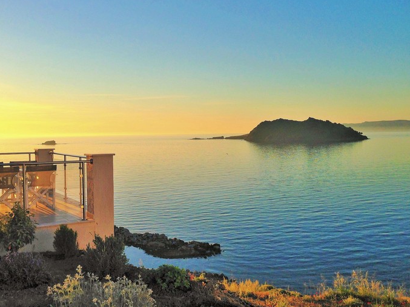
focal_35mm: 39
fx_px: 462
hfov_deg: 47.7
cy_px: 150
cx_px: 172
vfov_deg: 36.8
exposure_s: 1/1695
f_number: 2.4
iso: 50
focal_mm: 4.12
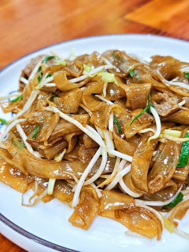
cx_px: 94
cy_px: 126
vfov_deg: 38.2
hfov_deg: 29.1
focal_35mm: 50
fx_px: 364
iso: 259
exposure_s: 1/101
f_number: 4
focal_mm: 8.67
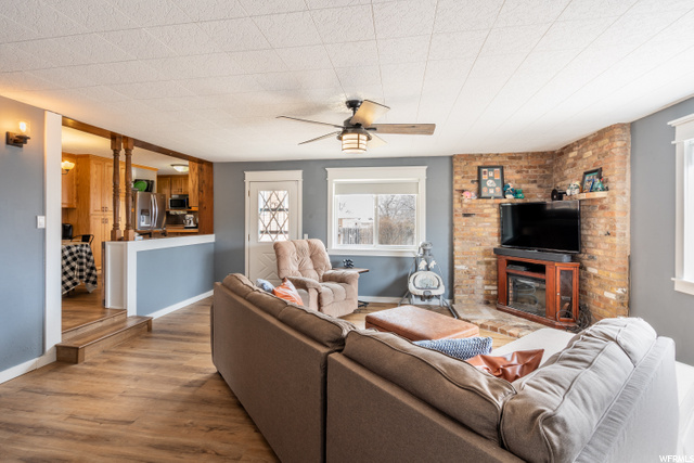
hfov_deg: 96.7
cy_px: 232
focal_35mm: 16
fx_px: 308
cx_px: 347
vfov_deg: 73.8
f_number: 14
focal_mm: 16
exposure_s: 1/5
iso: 200
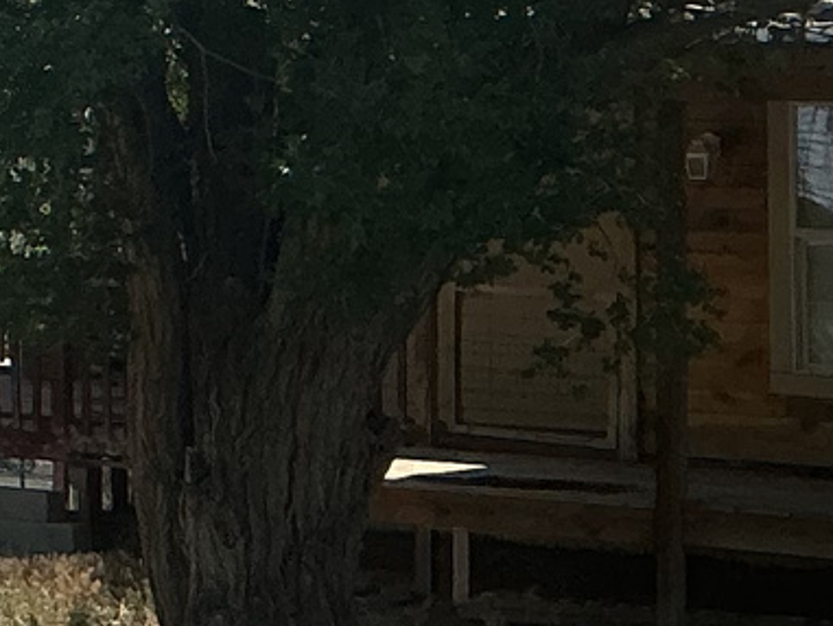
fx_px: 3755
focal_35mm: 156
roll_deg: -1.1
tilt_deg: +1.5
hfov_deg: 10.3
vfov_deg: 9.4
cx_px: -1391
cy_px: -74
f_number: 1.8
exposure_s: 1/3125
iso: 25
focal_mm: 3
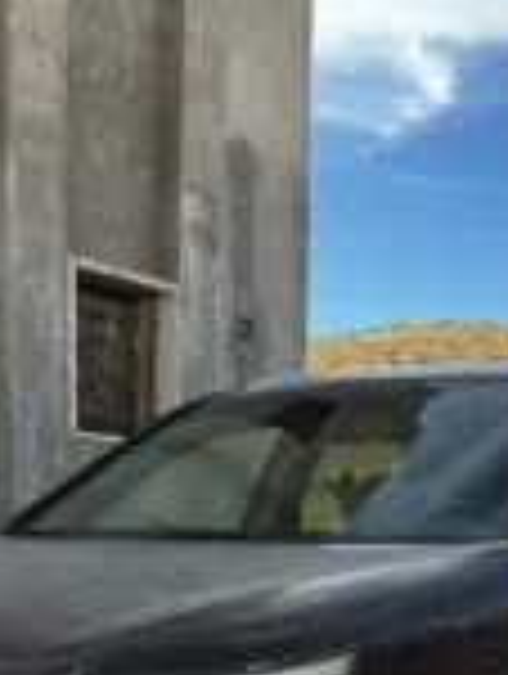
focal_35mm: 64
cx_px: 238
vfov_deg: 27.1
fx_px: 1249
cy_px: 788
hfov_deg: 23.0
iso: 80
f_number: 1.78
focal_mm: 6.86
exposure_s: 1/734
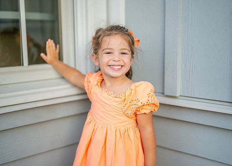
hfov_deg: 34.6
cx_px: 117
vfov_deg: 25.1
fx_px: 372
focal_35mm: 56
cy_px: 81
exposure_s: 1/400
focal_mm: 50
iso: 160
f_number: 1.2
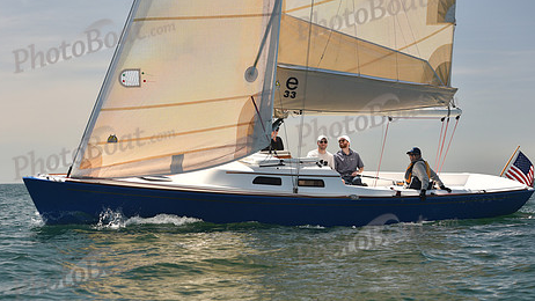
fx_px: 1305
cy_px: 194
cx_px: 236
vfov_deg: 13.1
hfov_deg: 23.2
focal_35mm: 92
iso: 250
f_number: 4.5
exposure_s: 1/800
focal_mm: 70
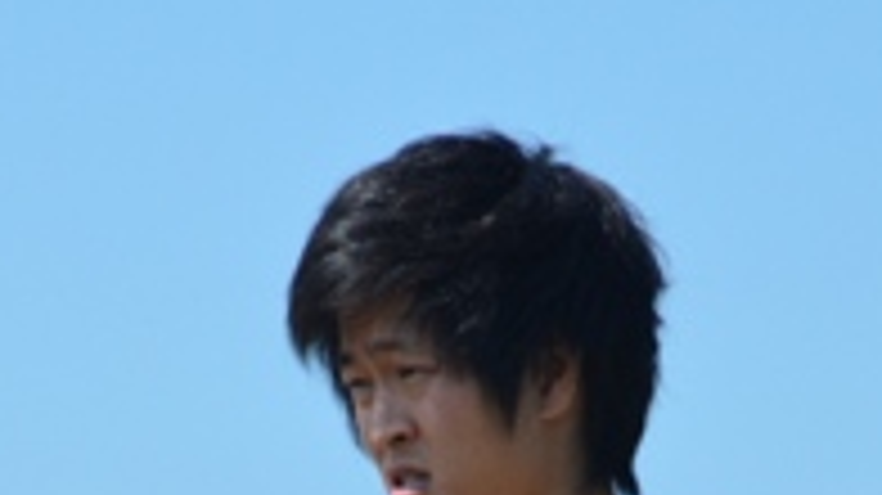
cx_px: 446
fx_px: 23912
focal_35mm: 1023
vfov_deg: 1.2
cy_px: 716
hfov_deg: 2.1
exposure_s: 1/1600
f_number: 6.3
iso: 400
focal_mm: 200
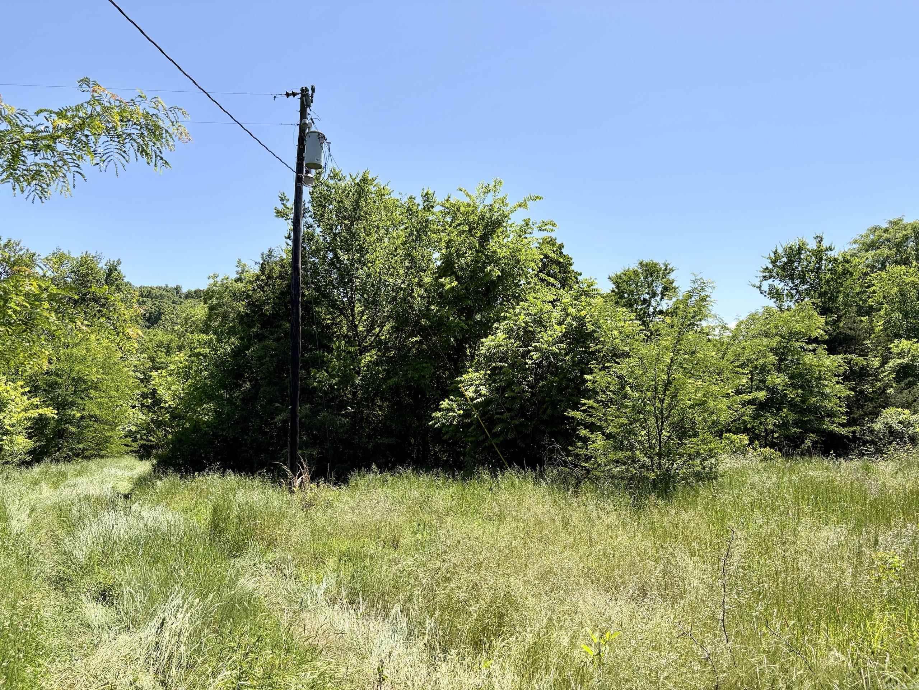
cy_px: 345
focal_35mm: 26
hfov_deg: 67.3
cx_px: 460
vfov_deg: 53.1
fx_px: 690
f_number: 1.6
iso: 50
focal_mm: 5.96
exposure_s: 1/2639
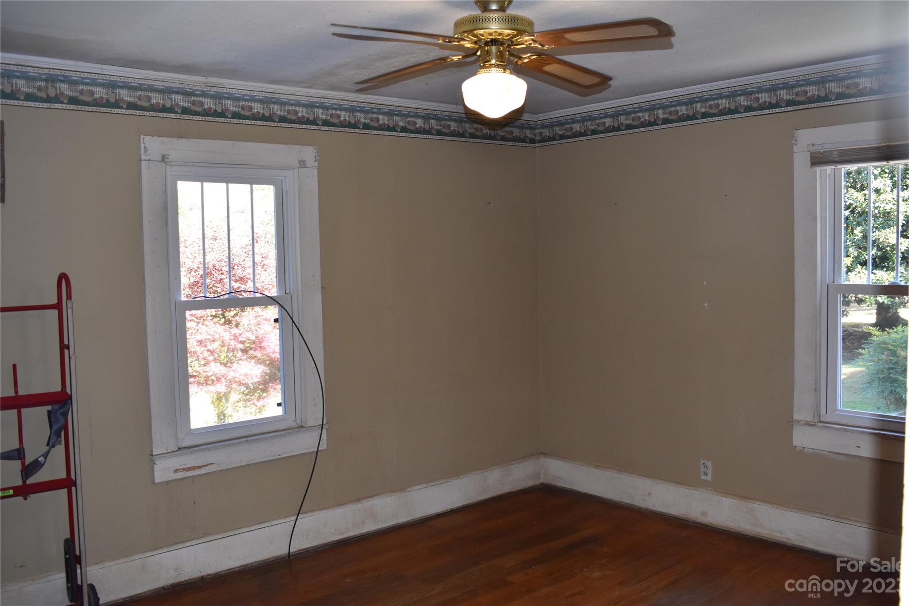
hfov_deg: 57.2
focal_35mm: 33
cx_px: 454
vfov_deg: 40.0
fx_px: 833
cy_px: 303
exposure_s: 1/125
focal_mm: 22
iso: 800
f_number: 5.6
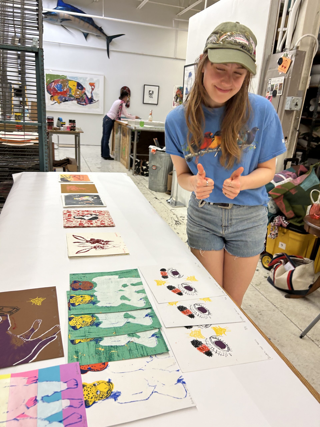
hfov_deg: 53.1
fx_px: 320
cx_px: 160
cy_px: 214
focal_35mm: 26
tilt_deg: -22.0
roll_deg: -5.1
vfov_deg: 67.3
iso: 64
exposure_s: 1/60
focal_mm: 5.7
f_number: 1.5
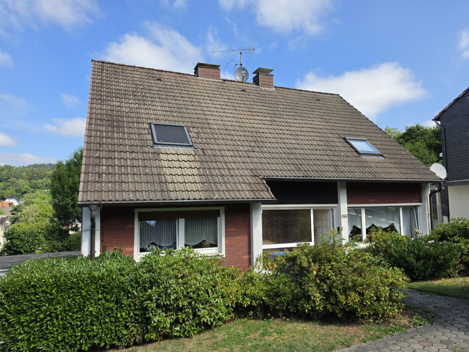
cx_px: 234
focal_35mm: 23
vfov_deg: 58.9
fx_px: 312
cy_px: 176
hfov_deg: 73.9
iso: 64
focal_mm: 6.5
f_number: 1.4
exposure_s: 1/3809
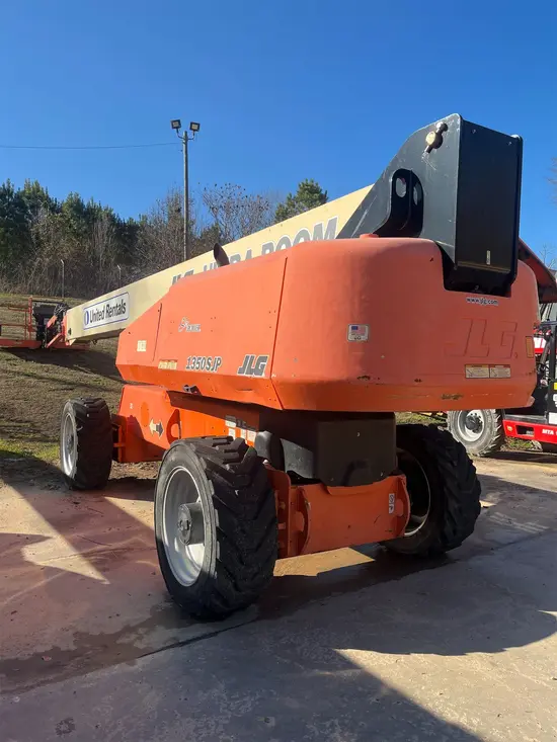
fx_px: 558
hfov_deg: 53.1
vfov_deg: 67.3
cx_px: 278
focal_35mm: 26
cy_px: 371
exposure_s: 1/2222
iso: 50
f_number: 1.6
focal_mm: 5.1
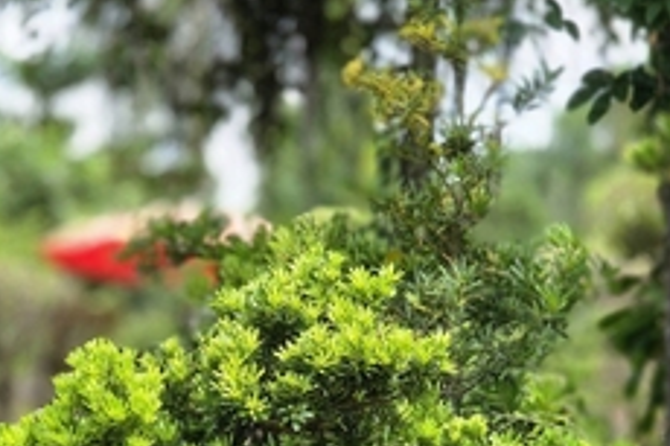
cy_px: 399
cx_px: 277
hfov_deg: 13.7
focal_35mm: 150
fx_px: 2790
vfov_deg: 9.1
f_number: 2.4
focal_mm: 7.9
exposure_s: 1/476
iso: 50
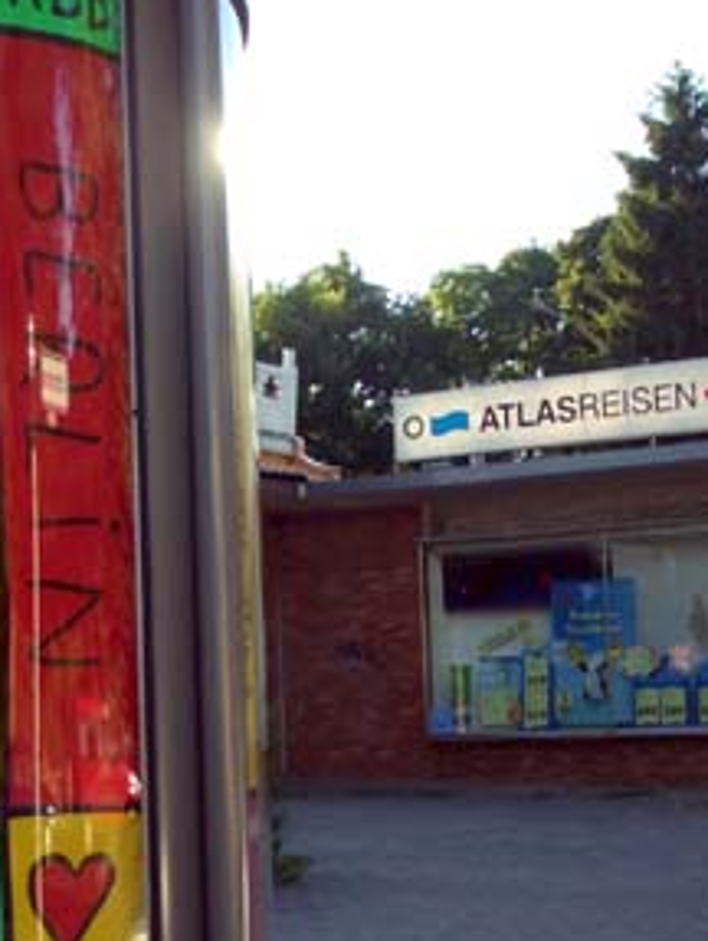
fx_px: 1823
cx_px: 198
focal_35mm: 67
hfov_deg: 21.8
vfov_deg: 28.8
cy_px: 603
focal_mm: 5.8
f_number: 2.6
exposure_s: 1/320
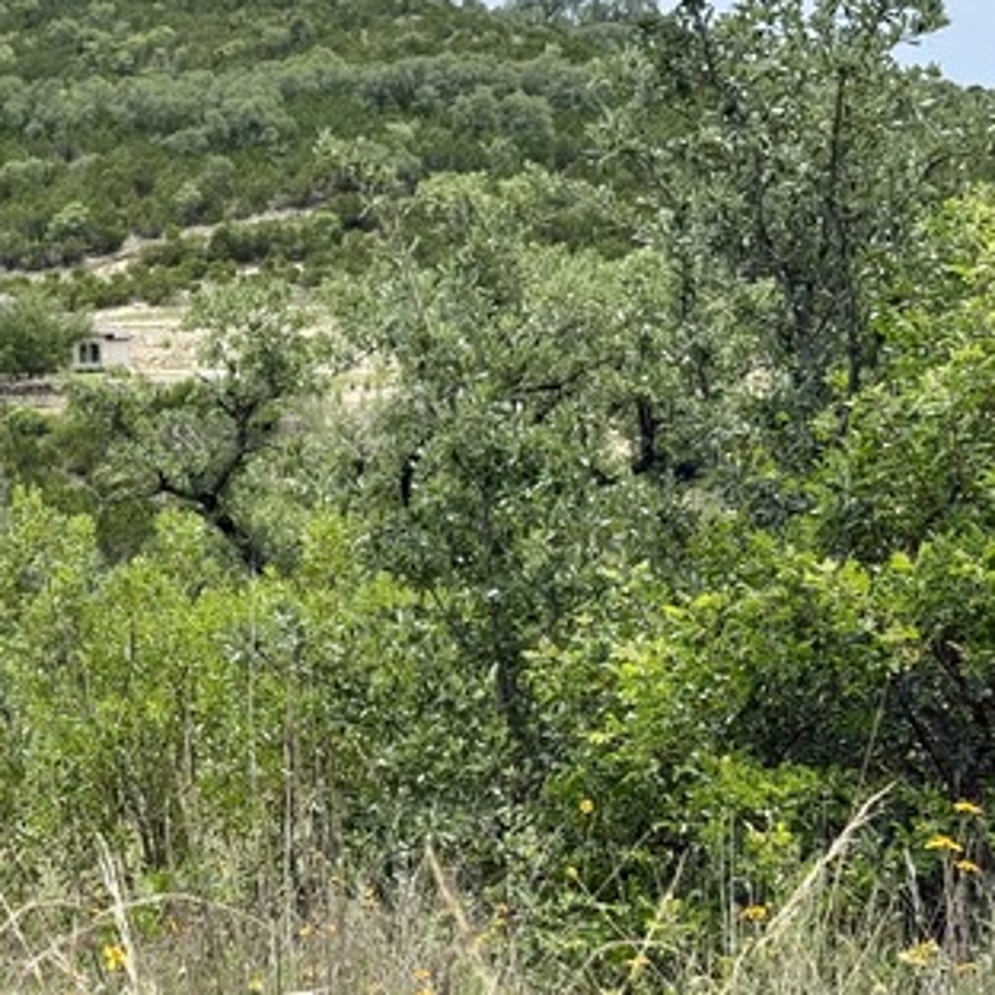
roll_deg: +1.2
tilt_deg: -1.5
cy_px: 453
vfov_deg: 19.9
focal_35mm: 87
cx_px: -13
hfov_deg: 19.3
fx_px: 2829
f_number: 1.78
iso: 100
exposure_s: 1/3704
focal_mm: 6.76
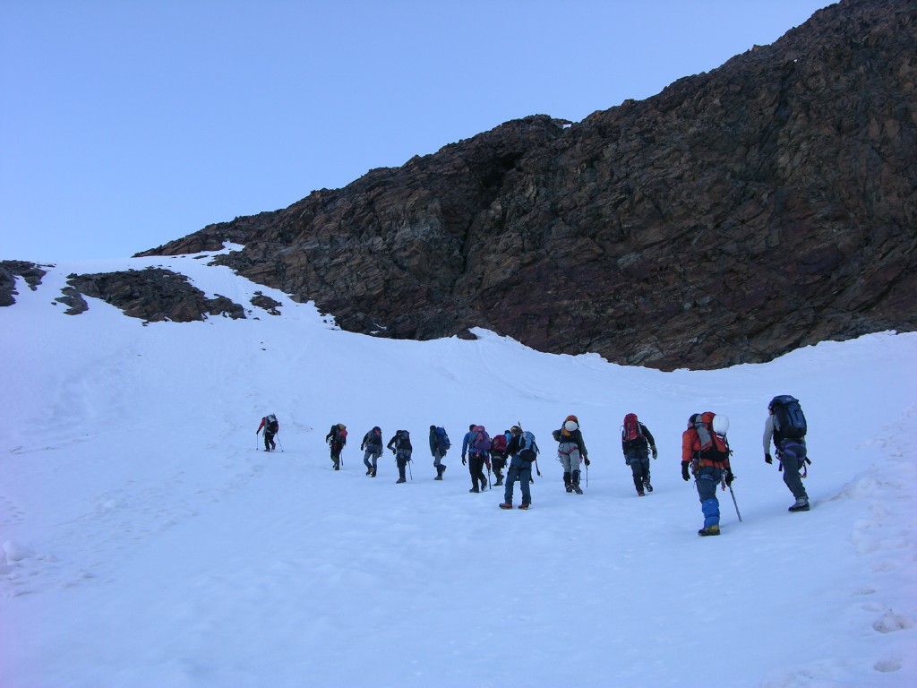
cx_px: 458
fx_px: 927
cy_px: 344
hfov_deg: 52.6
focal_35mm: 35
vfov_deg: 40.7
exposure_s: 1/102
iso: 50
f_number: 4
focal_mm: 8.9
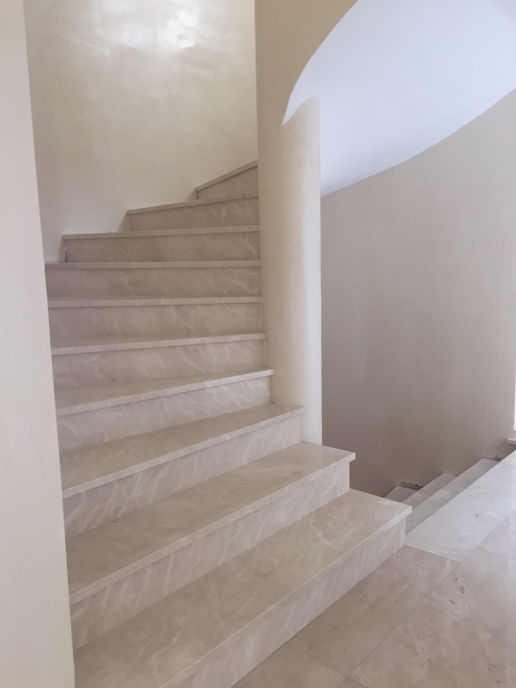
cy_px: 344
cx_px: 258
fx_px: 576
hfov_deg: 48.2
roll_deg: +1.7
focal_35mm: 29
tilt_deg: -6.6
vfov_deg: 61.7
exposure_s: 1/30
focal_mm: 4.15
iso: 32
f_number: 2.2
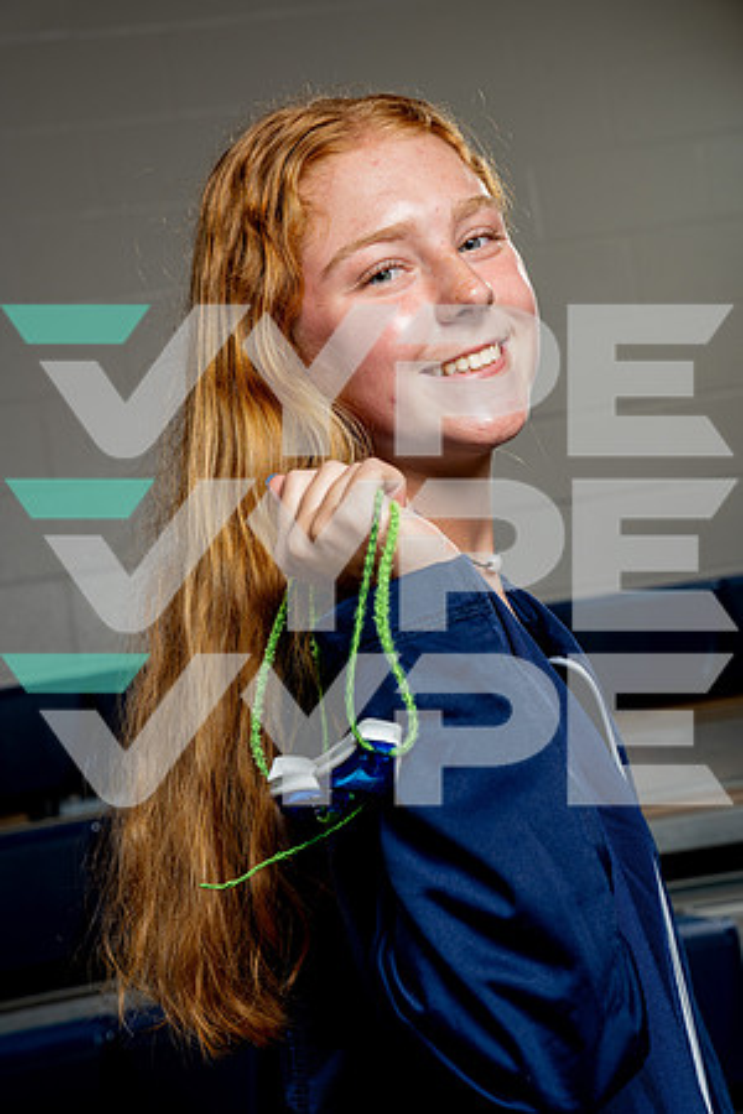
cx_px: 372
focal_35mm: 66
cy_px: 557
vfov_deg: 30.5
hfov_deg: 20.6
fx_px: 2043
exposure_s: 1/250
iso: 320
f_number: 8
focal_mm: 66
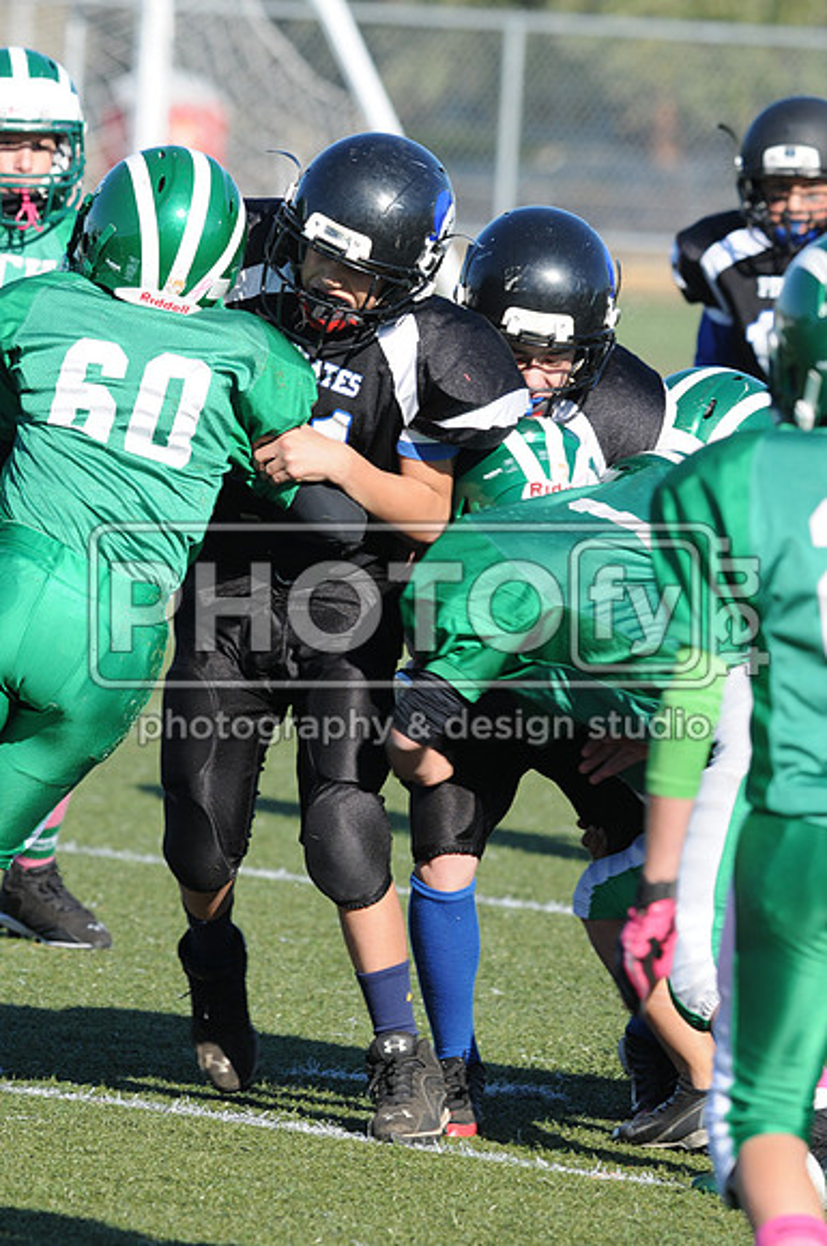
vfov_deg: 4.6
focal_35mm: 450
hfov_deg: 3.0
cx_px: 414
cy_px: 623
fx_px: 15552
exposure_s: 1/500
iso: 200
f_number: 7.1
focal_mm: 300
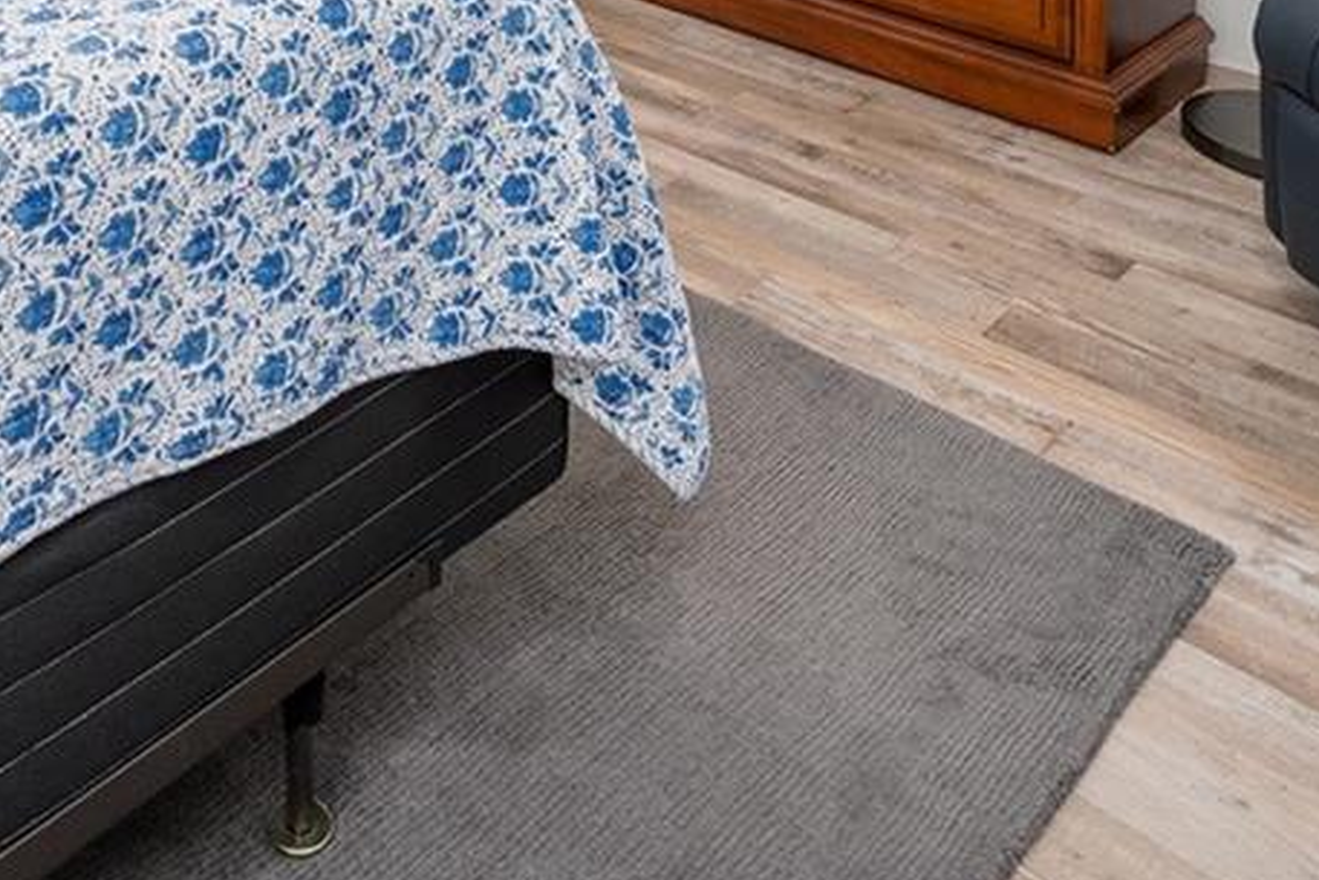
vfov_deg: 23.0
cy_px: -566
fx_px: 1539
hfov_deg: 44.2
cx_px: 271
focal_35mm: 42
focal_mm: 12
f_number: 7.1
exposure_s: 1/15
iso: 320
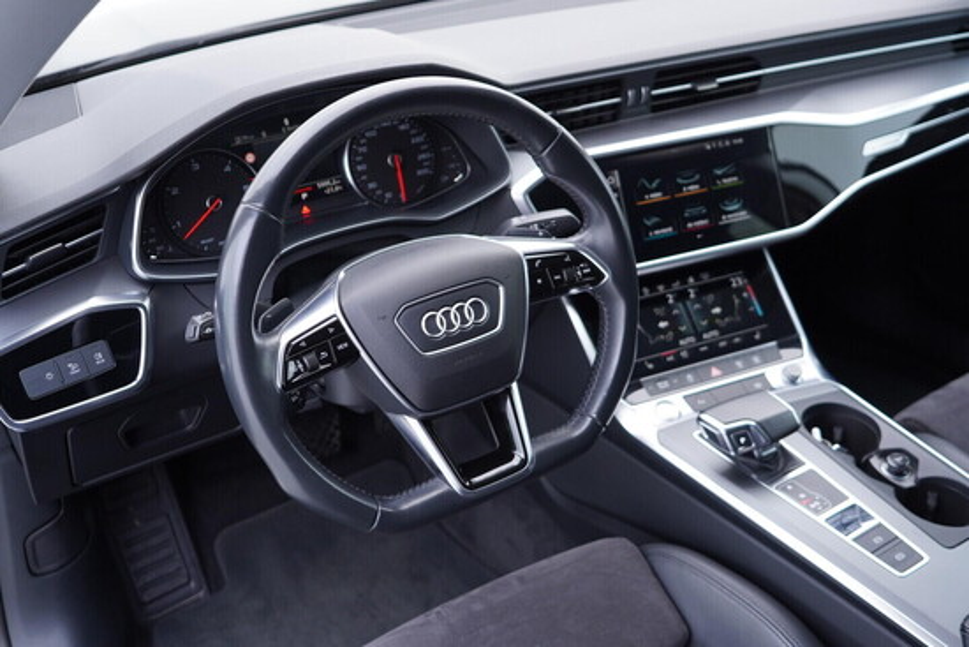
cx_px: 484
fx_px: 969
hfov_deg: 53.1
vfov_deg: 36.9
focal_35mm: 36
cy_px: 324
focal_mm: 24
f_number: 2.8
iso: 250
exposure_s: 1/40
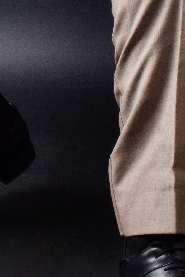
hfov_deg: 6.7
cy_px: -179
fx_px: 1580
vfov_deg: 9.6
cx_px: 73
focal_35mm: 205
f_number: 16
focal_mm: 30
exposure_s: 1/125
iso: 500
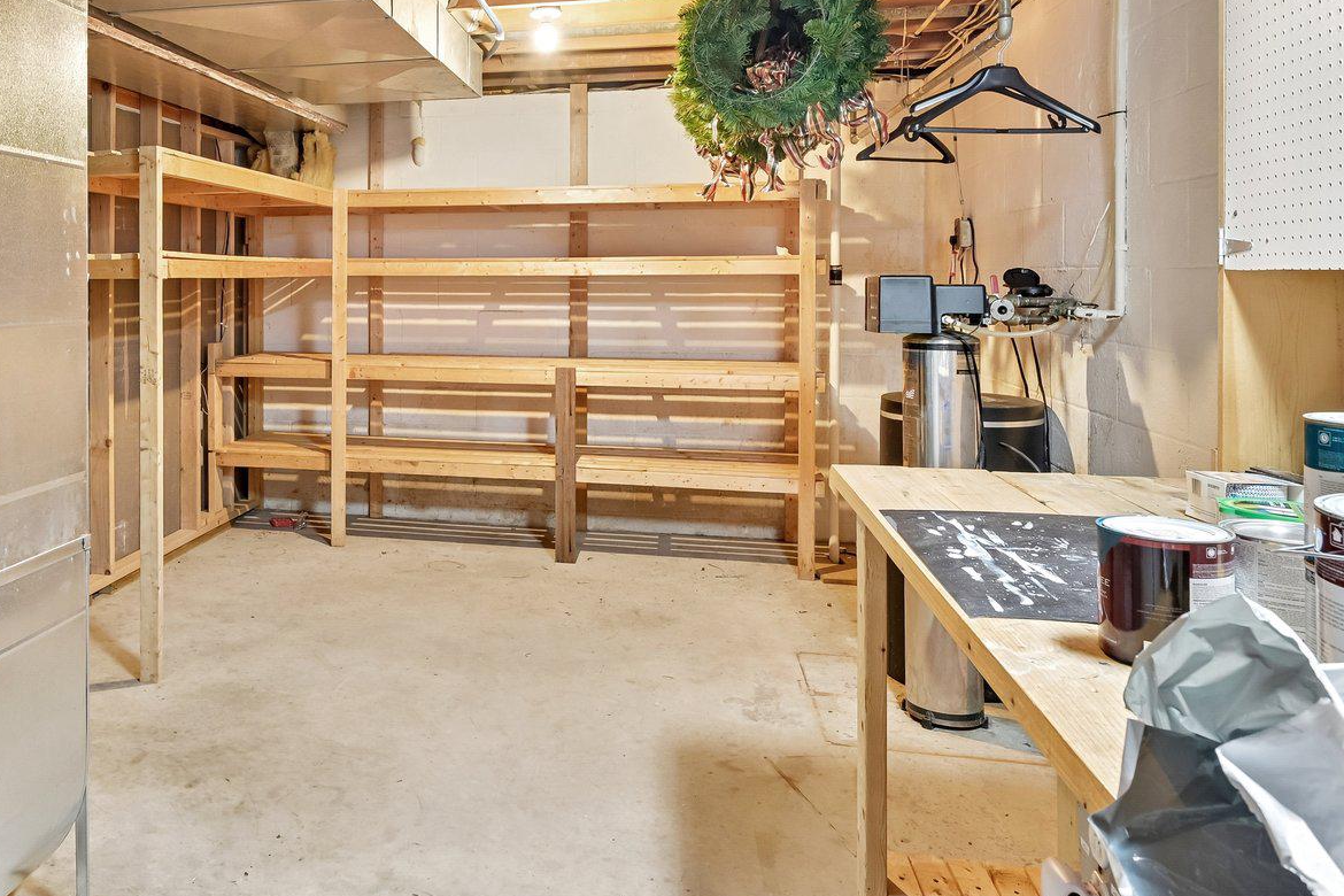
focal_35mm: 29
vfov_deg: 44.1
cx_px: 388
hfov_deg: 61.4
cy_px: 264
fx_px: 1078
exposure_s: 1/1.25
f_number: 8
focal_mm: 16.5
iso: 400
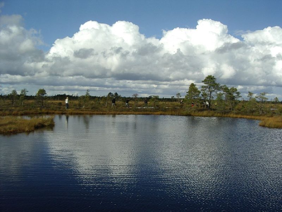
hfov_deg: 49.0
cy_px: 106
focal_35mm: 38
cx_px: 141
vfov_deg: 37.7
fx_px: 310
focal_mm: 5.8
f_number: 4.8
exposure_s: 1/640
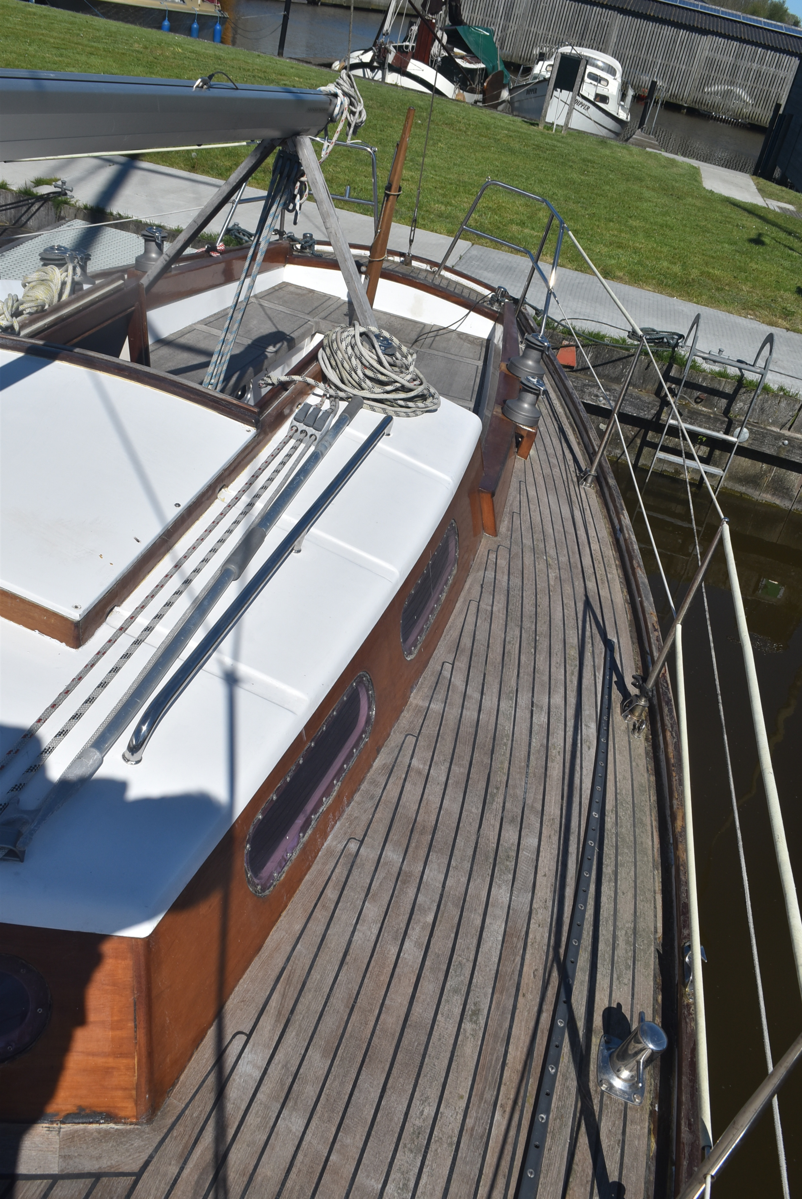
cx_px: 401
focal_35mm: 30
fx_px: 1001
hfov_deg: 43.7
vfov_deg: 61.9
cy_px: 600
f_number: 11
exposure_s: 1/500
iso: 200
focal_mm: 20
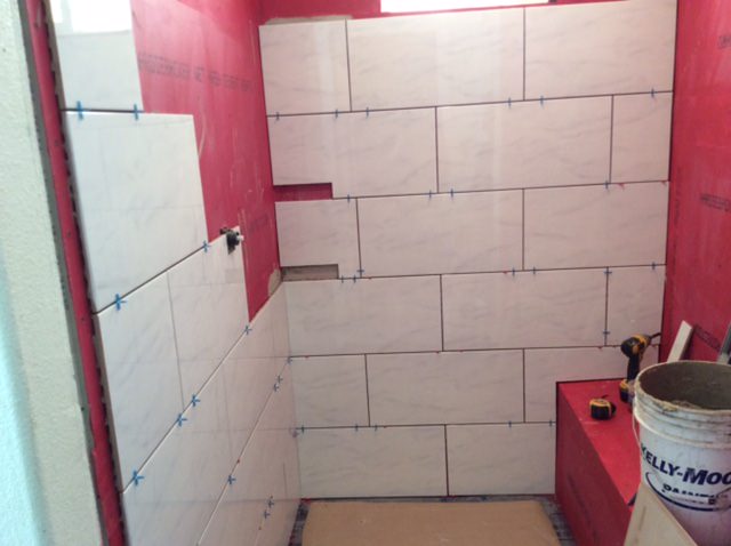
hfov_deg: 55.4
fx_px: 696
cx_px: 366
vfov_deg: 42.8
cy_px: 273
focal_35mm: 33
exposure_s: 1/24
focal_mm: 3.3
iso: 100
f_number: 2.4
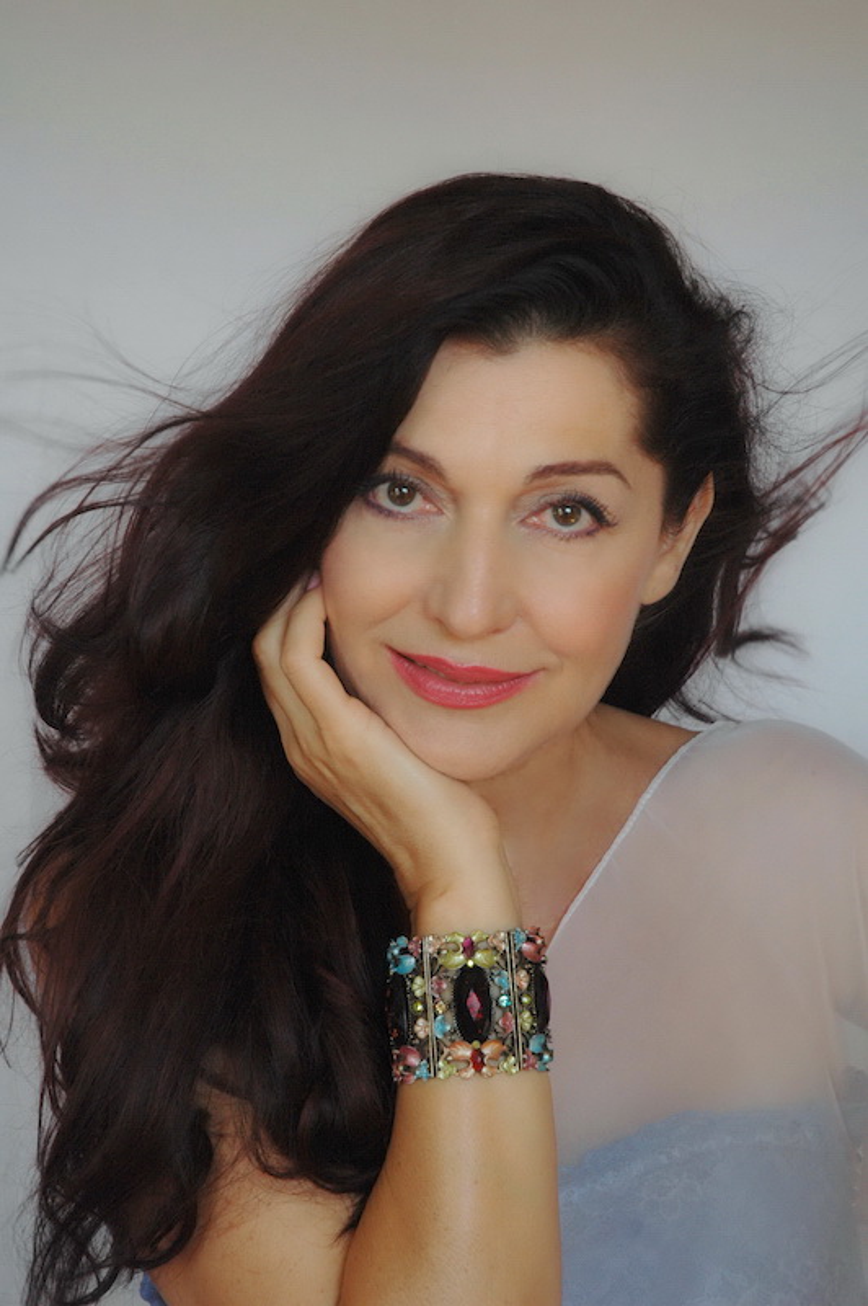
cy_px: 653
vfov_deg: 24.6
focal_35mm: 82
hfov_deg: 16.5
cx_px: 434
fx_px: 2989
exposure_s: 1/80
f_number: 5.6
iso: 320
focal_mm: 55
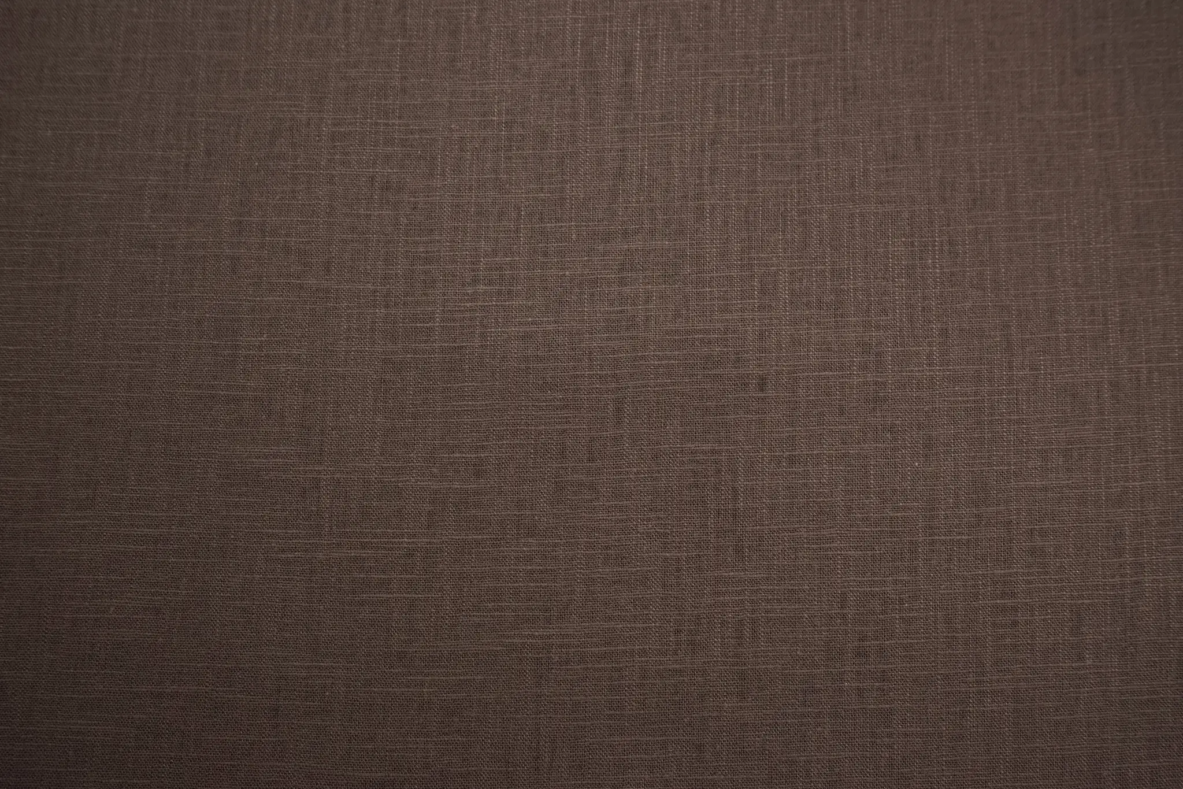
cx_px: 592
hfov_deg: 60.3
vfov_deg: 42.3
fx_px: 1019
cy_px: 394
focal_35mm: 31
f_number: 8
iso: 640
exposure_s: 1/50
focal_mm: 31
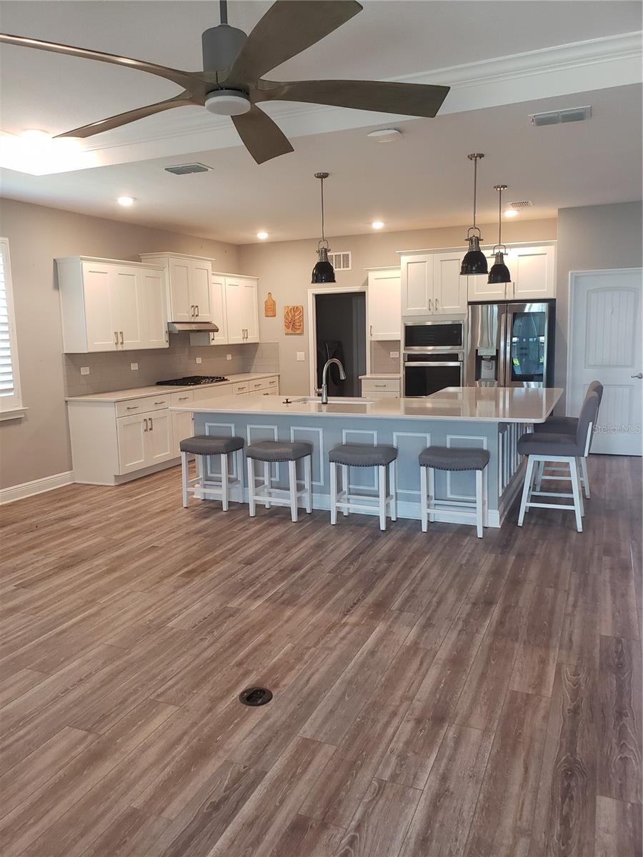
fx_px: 644
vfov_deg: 67.3
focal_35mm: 26
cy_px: 428
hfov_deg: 53.1
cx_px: 322
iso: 320
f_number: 2.4
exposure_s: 1/60
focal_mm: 4.3
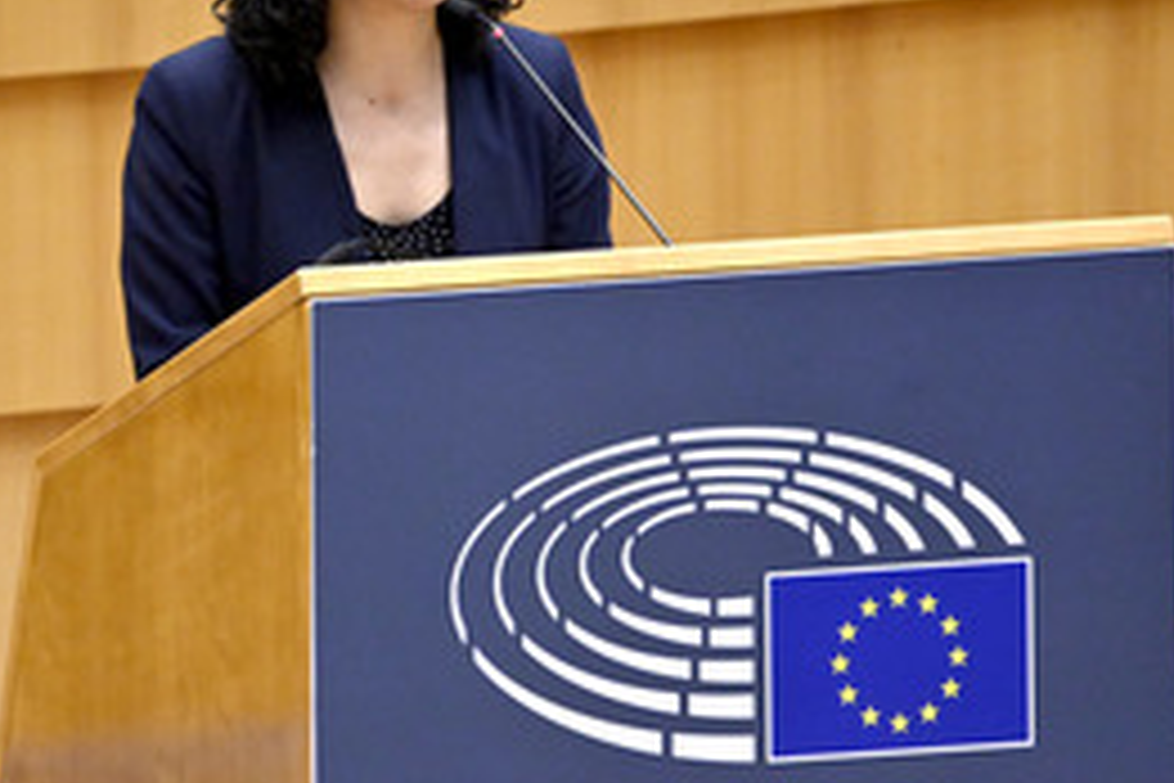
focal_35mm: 1035
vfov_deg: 1.3
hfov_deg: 2.0
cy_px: 342
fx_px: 33750
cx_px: 448
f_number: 6.3
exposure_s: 1/500
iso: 4000
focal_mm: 600
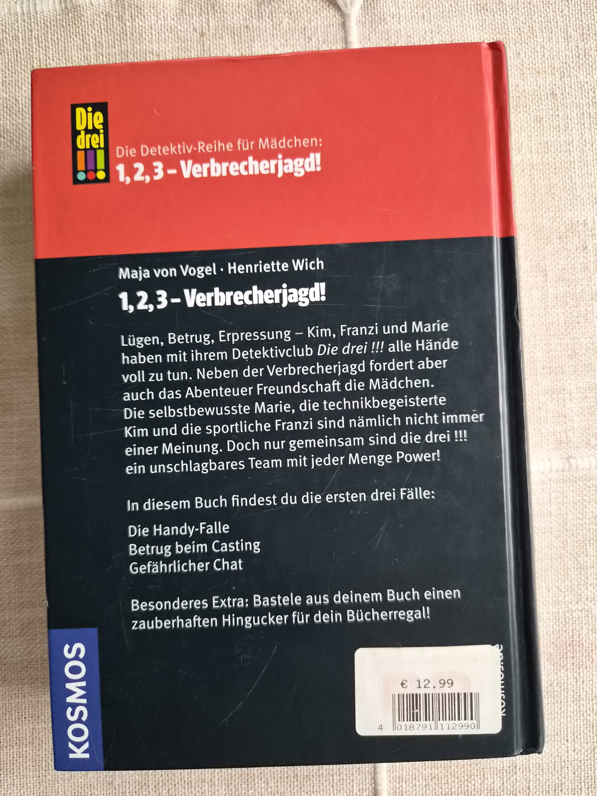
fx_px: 529
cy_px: 398
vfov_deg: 73.9
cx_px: 298
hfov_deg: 58.9
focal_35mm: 23
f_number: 1.8
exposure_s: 1/100
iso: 800
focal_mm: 5.4
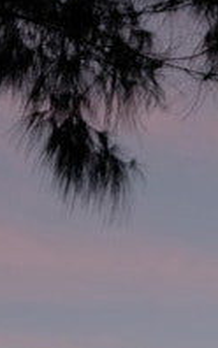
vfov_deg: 5.1
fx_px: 3825
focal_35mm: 403
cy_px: 749
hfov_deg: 3.3
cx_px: 332
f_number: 5.6
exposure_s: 1/150
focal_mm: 32.9
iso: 400
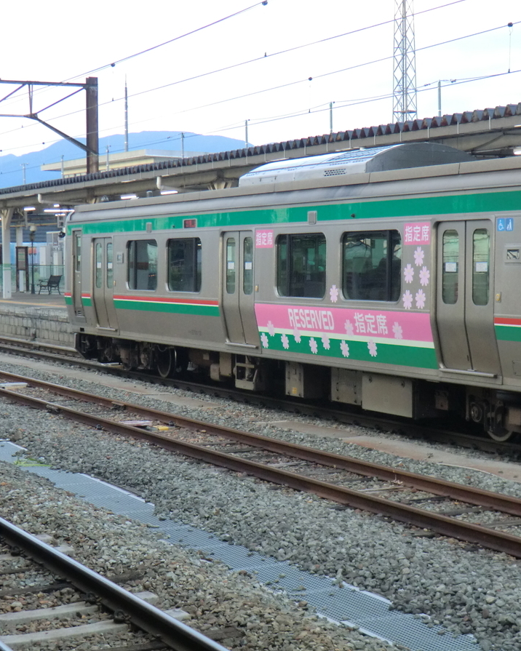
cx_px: 335
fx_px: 1388
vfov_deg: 26.4
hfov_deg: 21.2
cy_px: 326
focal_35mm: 72
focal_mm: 9.8
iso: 125
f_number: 4.2
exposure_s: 1/60
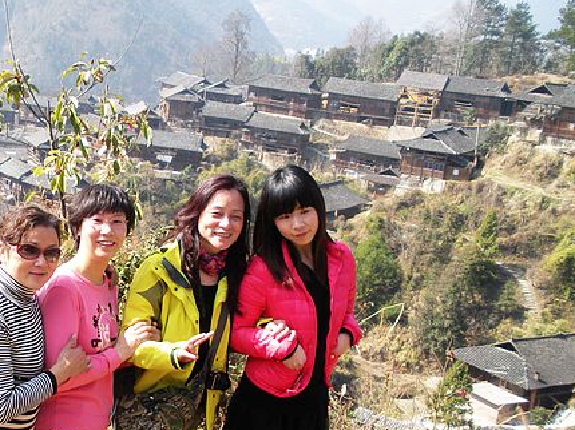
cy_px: 282
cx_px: 110
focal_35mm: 60
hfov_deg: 31.3
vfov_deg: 24.3
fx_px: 996
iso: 64
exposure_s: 1/182
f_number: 3.5
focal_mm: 6.3
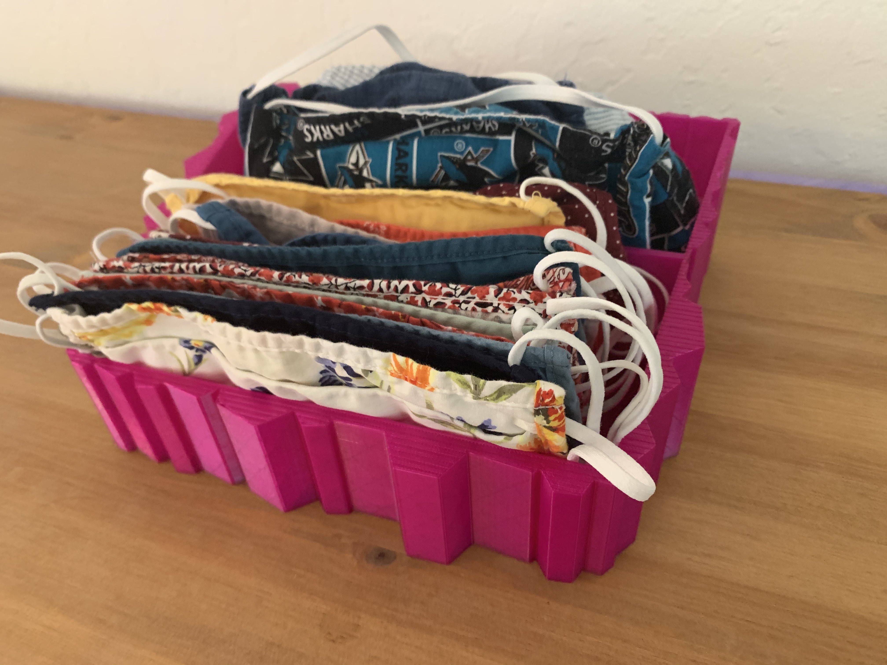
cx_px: 444
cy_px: 332
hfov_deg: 67.3
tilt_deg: -38.8
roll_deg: +4.3
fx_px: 666
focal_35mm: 26
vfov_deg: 53.1
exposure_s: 1/30
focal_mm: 4.25
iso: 640
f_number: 1.8
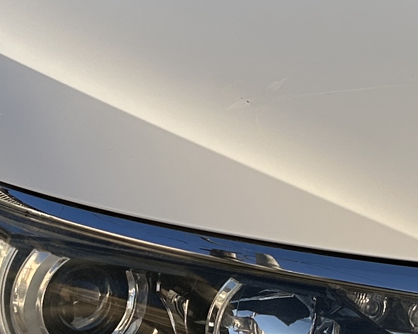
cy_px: 207
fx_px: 1658
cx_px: 278
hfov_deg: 14.3
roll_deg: -3.2
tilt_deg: -11.5
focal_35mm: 134
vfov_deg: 11.5
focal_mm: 5.7
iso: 50
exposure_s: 1/2165
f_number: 1.5
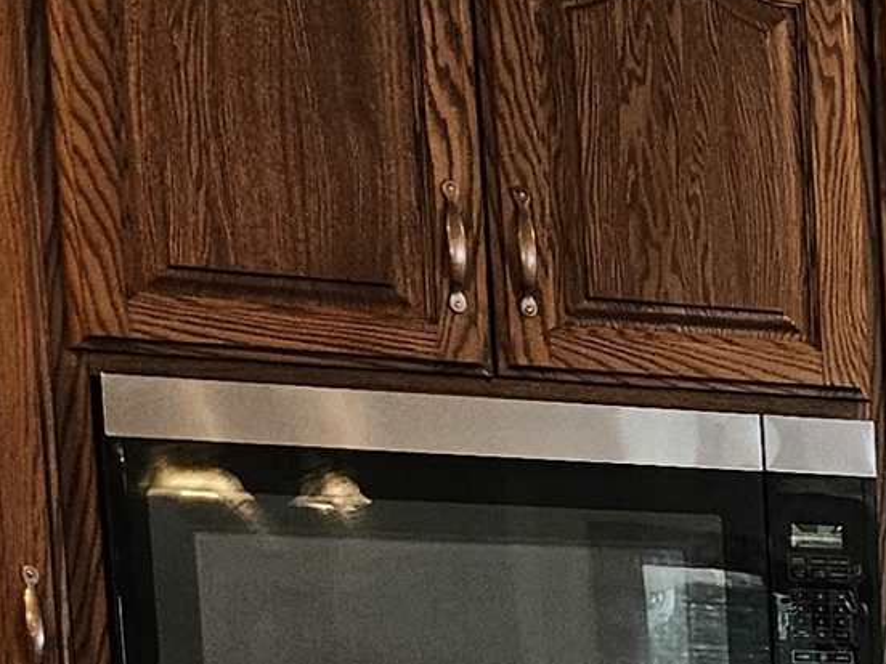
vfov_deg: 10.9
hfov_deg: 12.2
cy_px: 1137
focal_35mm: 128
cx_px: 2144
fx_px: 3276
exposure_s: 1/120
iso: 200
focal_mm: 5.4
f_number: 1.8
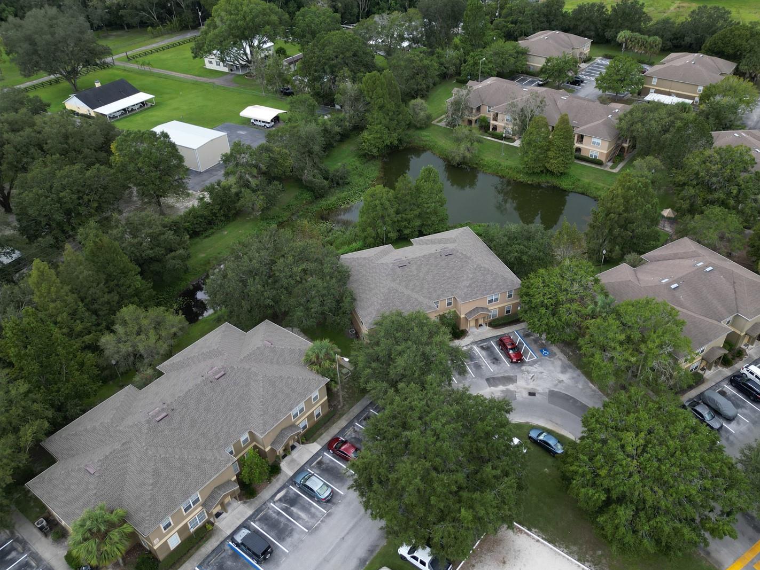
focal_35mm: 27
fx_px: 593
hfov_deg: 65.1
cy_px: 294
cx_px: 427
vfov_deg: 51.4
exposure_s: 1/800
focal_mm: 6.72
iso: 100
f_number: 1.7
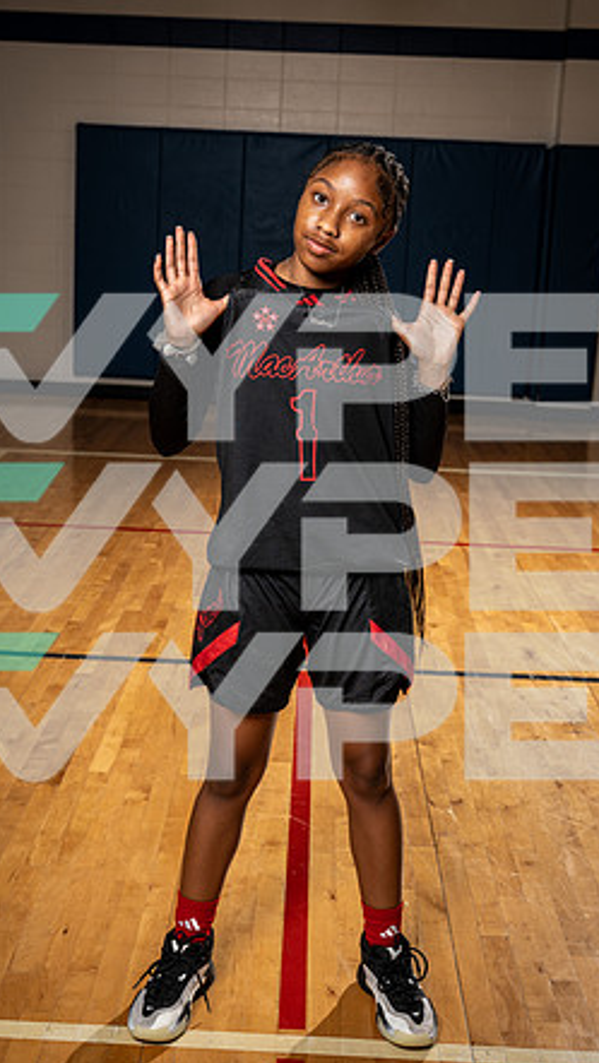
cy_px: 539
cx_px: 274
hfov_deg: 24.9
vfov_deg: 42.9
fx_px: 1354
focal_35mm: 48
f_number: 5.6
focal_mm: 45
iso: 125
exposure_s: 1/250
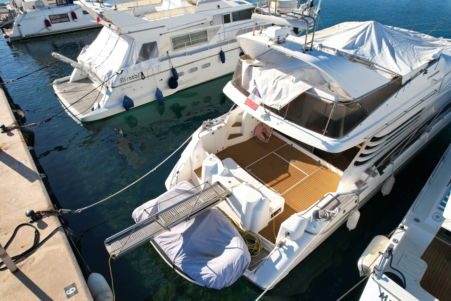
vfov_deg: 57.2
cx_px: 226
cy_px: 150
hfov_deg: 78.6
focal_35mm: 22
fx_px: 276
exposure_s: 1/1500
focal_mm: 8.38
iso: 100
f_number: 2.8
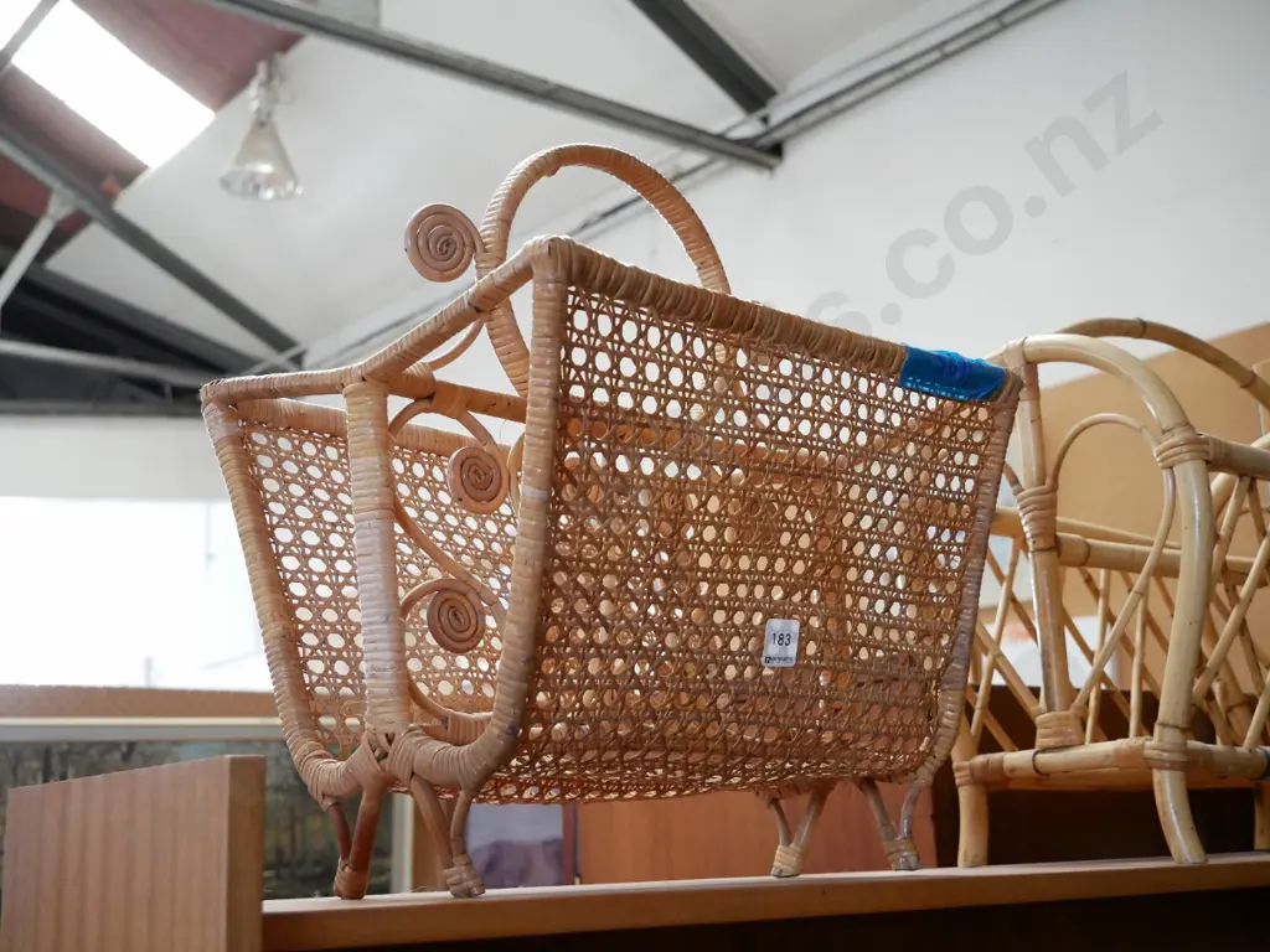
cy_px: 476
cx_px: 635
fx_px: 1614
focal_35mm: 44
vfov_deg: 32.9
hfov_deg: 42.9
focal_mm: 22
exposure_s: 1/60
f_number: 4.2
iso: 1600
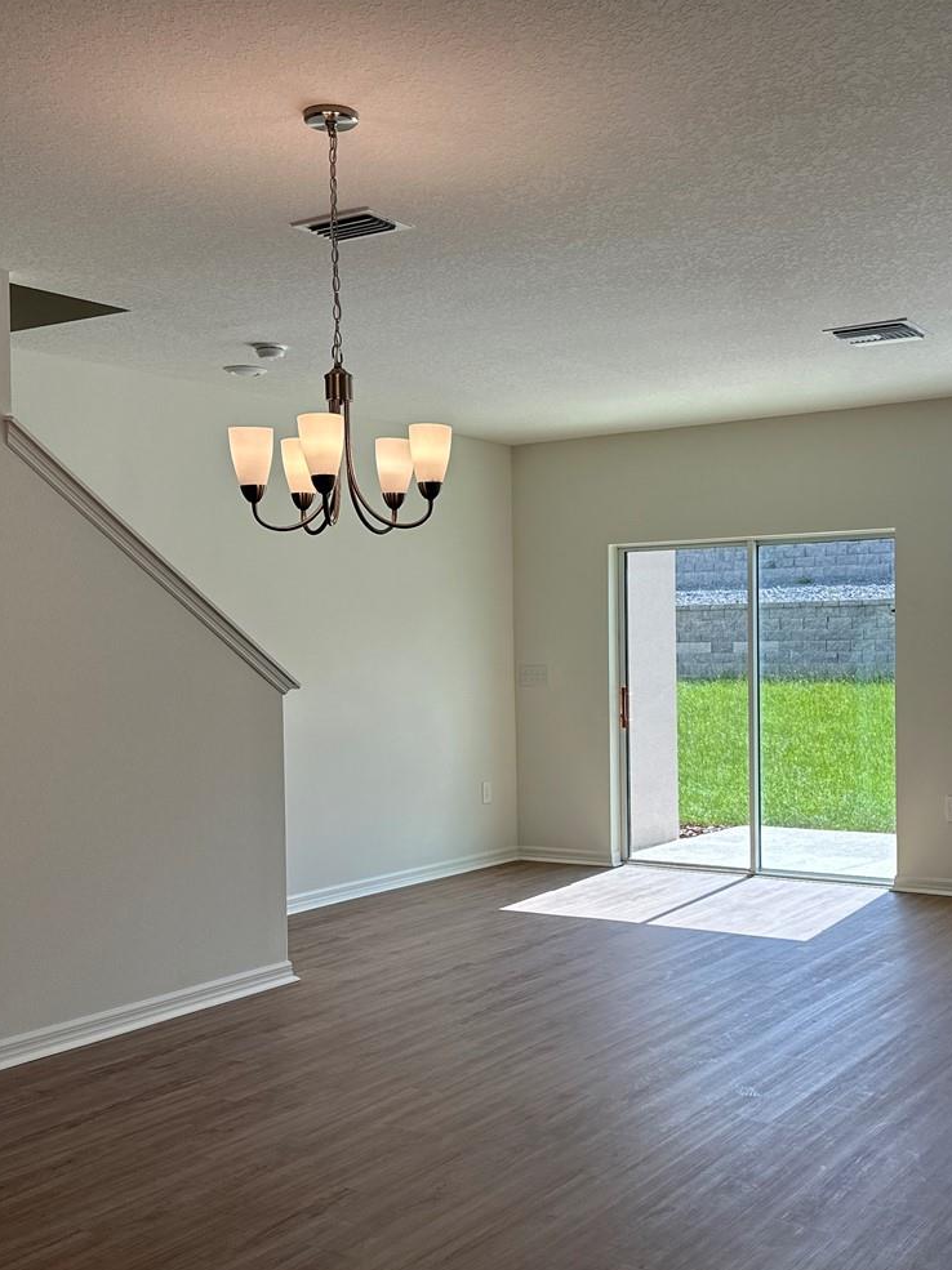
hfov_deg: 36.6
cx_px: 587
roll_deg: +0.7
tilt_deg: -1.4
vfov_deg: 47.8
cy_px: 681
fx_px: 1431
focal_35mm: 39
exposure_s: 1/894
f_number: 1.78
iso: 80
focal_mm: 6.86
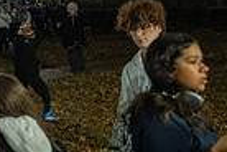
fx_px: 637
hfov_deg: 17.9
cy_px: -31
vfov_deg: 13.2
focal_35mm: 101
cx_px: -122
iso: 5000
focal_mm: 24
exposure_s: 1/60
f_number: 2.8
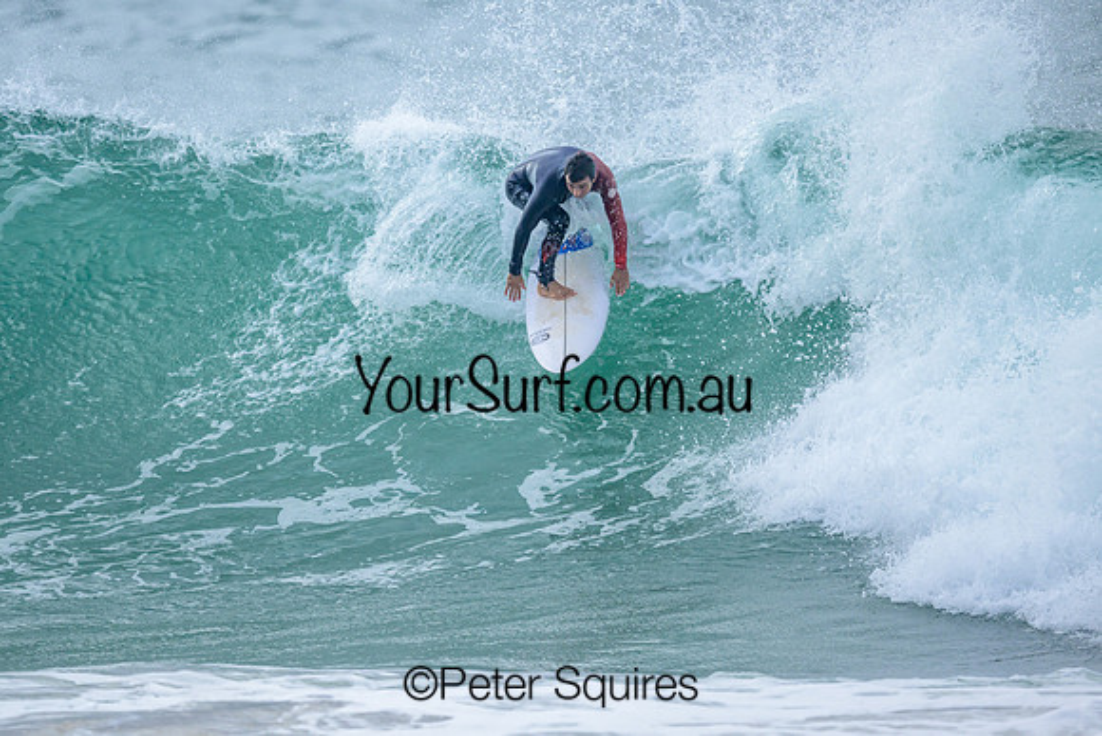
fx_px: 29662
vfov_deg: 1.4
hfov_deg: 2.1
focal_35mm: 969
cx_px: 501
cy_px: 298
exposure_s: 1/2000
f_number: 6.3
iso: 320
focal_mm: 800
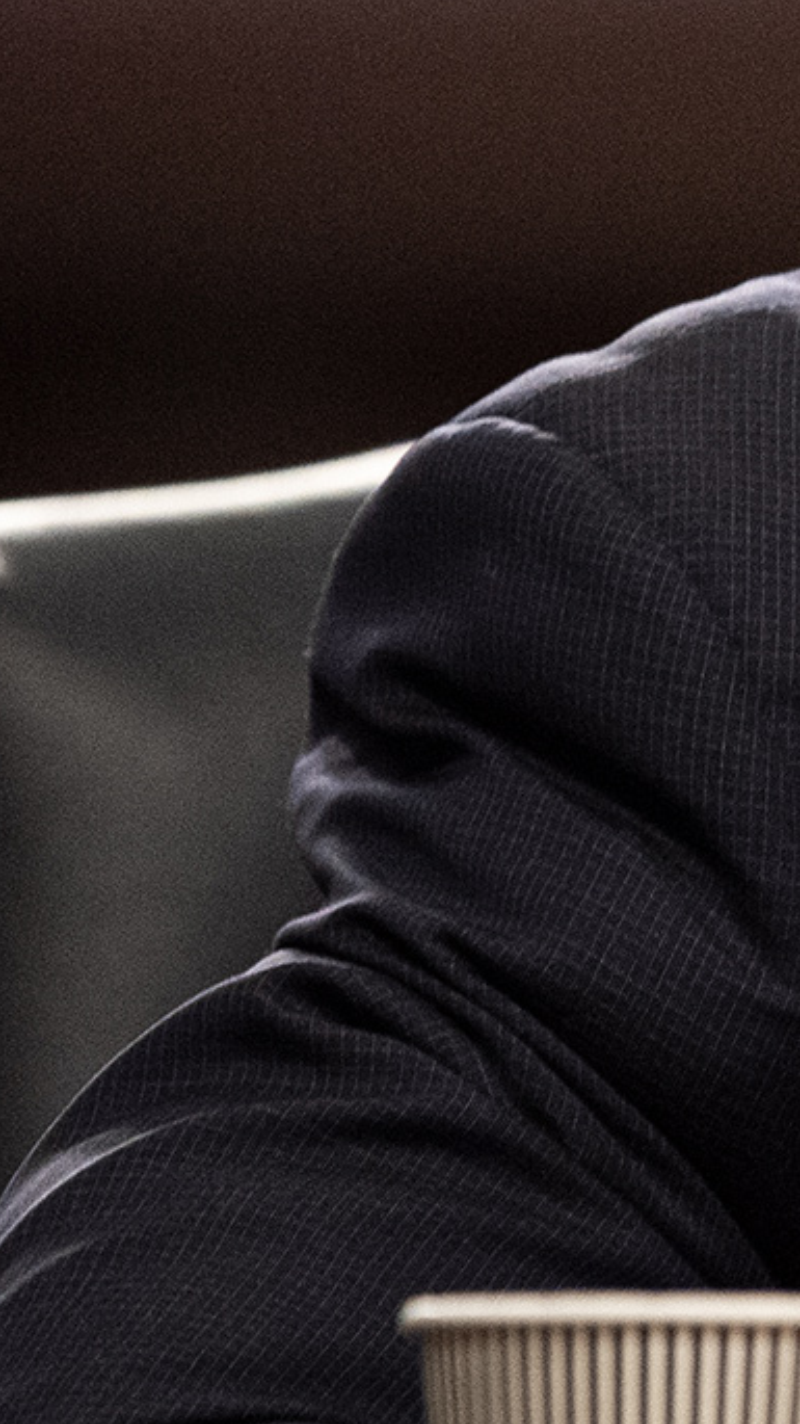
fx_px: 32037
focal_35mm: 849
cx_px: 2608
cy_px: 222
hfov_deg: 1.4
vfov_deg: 2.5
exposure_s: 1/320
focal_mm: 185
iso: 2000
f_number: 2.8
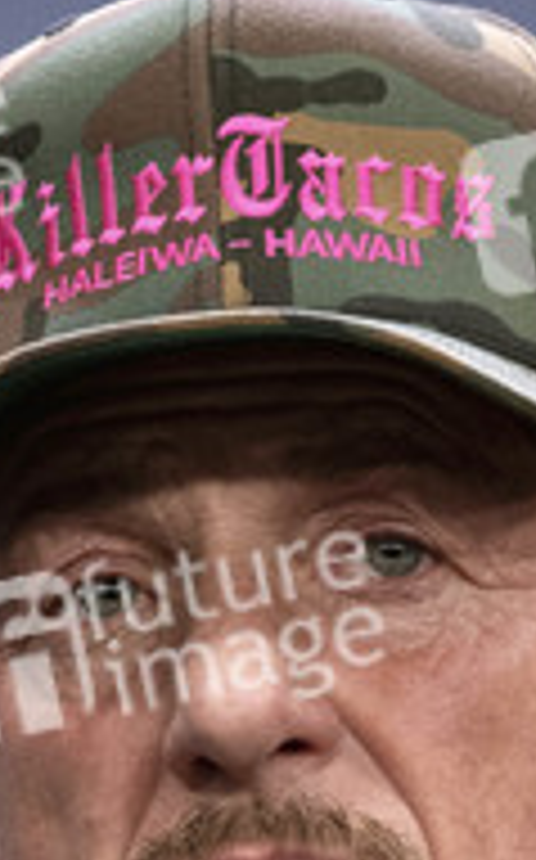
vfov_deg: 4.7
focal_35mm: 448
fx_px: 10495
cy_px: 865
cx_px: 284
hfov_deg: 2.9
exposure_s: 1/240
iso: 1600
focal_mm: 140
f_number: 2.8
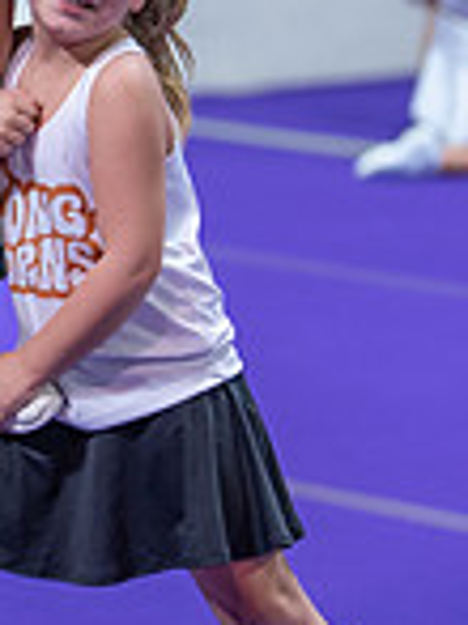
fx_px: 4315
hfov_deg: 6.2
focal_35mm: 239
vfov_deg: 8.3
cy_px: 51
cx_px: -174
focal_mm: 50
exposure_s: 1/400
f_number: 1.2
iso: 640
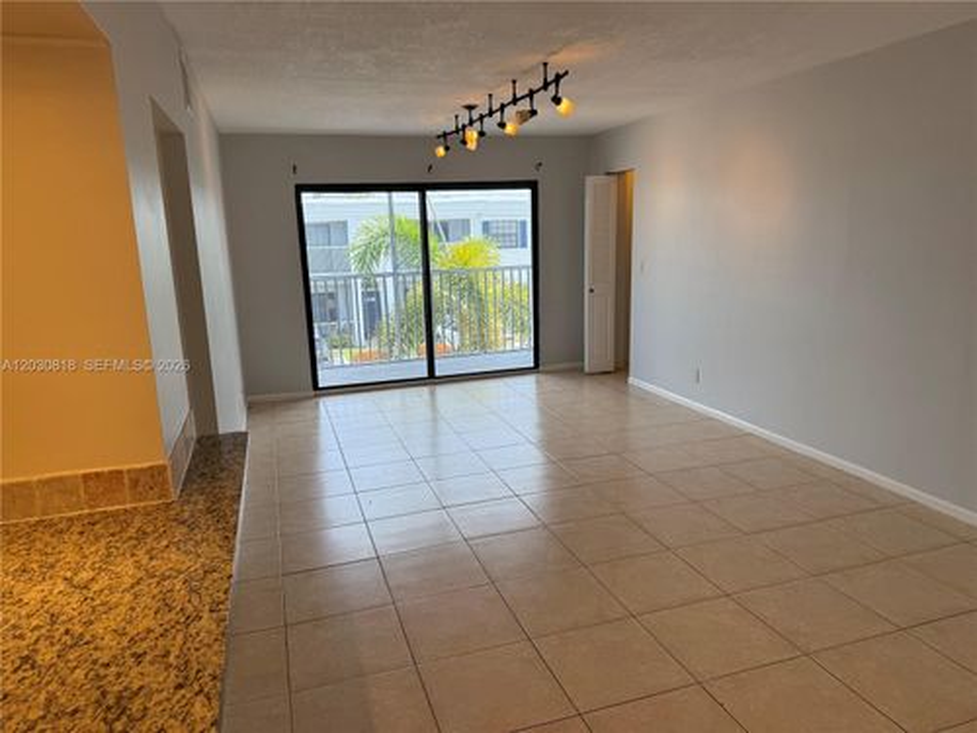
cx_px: 488
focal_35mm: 24
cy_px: 366
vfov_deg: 56.8
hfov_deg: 71.6
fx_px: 677
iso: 100
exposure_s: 1/319
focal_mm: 6.76
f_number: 1.78
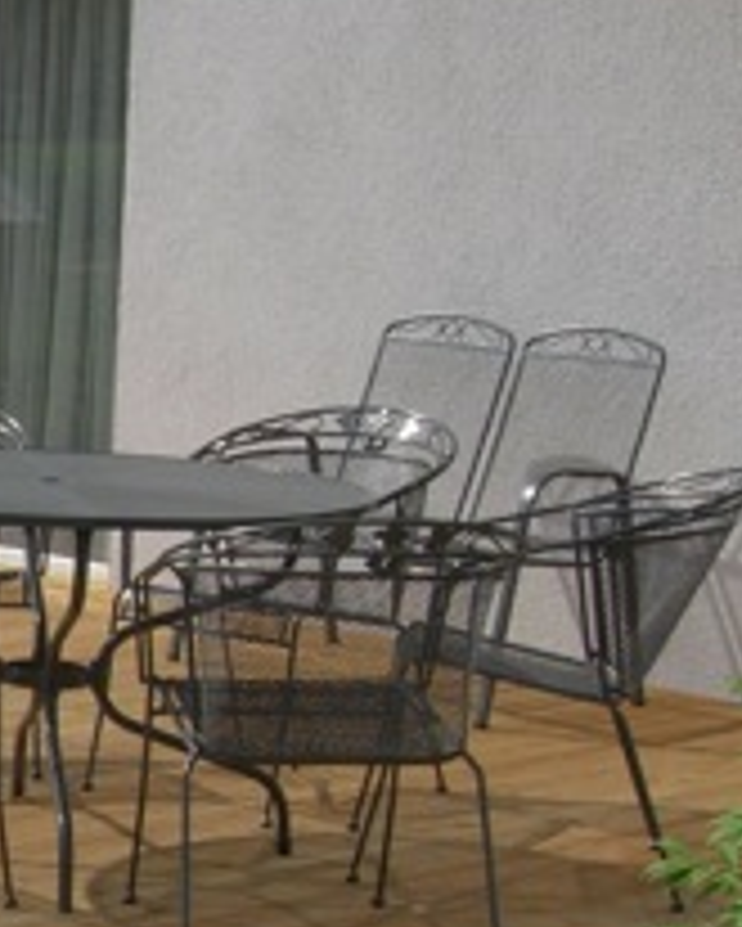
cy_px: 783
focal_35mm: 108
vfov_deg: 17.6
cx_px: -319
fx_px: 2962
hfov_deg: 13.6
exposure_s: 1/813
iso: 64
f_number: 4.8
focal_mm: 7.8
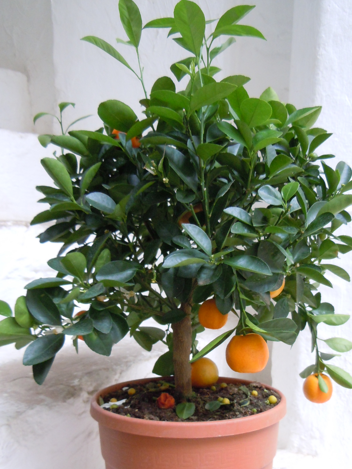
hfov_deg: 36.8
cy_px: 304
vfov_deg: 47.3
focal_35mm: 39
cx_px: 192
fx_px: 529
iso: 400
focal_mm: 5.4
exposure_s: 1/50
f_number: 3.5
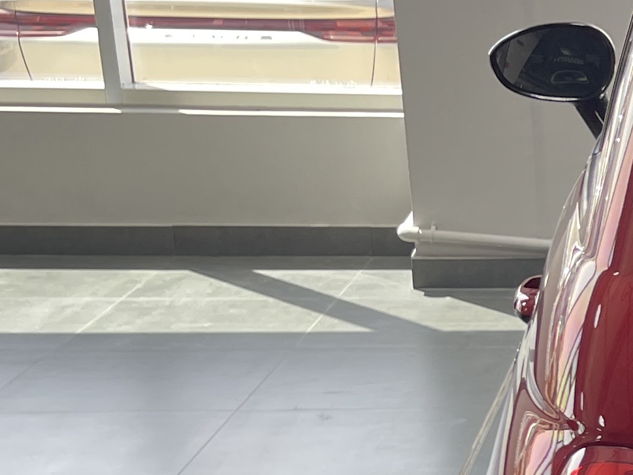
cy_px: 516
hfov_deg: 15.9
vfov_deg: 13.9
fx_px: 1902
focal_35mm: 104
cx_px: 1158
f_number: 1.6
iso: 32
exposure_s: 1/177
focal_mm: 5.1
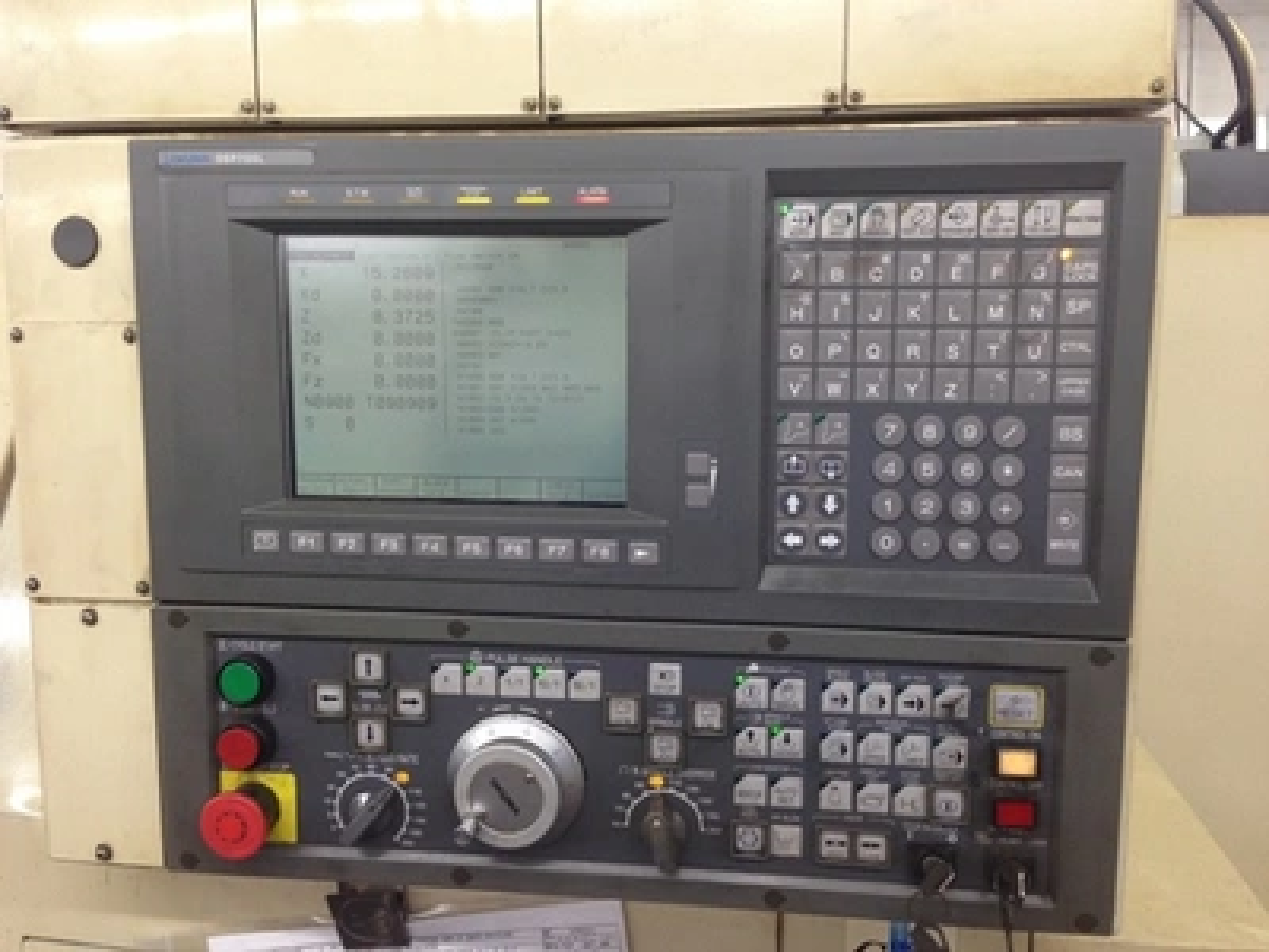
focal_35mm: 33
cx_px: 634
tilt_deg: -6.1
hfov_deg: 55.4
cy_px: 476
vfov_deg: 42.9
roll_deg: +2.0
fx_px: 1210
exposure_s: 1/20
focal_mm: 4.12
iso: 100
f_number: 2.4
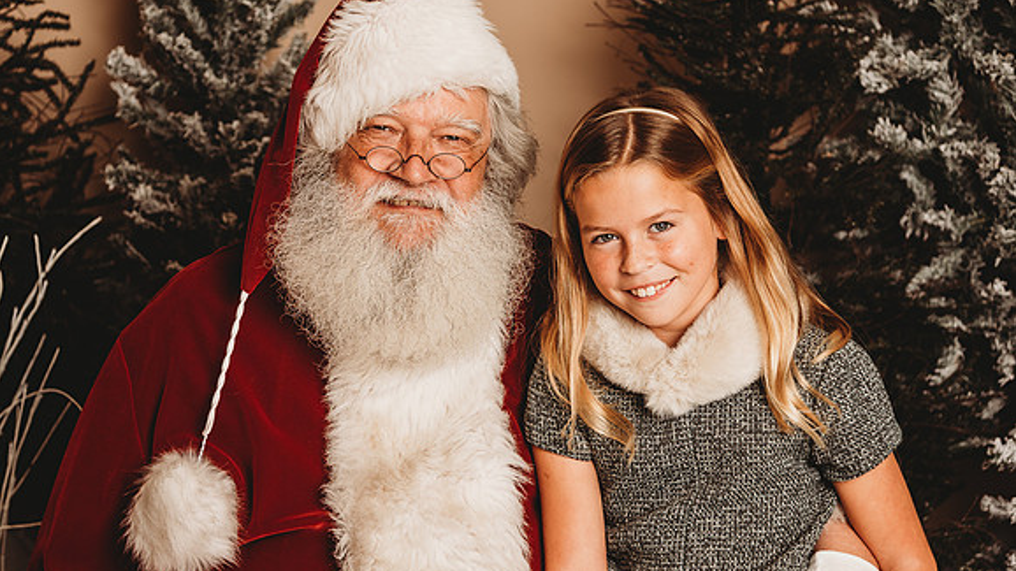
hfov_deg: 28.2
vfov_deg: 16.1
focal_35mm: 75
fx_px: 2020
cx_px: 469
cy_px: 249
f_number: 4
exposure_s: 1/160
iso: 100
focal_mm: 62
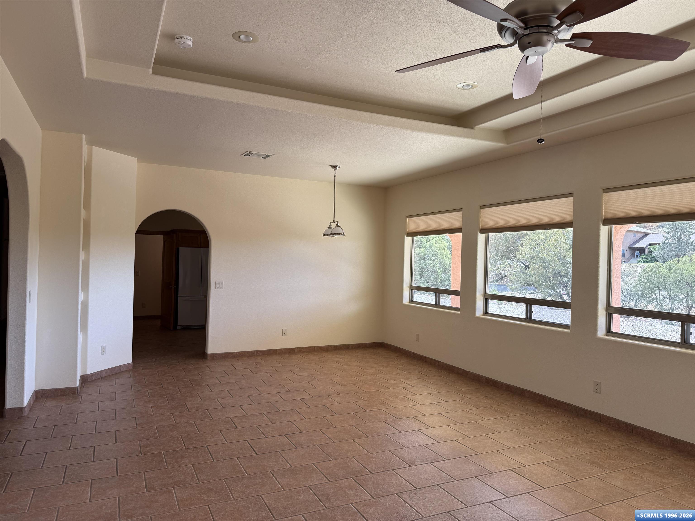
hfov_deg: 71.6
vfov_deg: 56.8
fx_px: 482
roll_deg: -1.2
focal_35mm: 24
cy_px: 260
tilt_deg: +0.2
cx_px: 348
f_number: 1.78
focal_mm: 6.76
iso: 80
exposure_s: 1/218
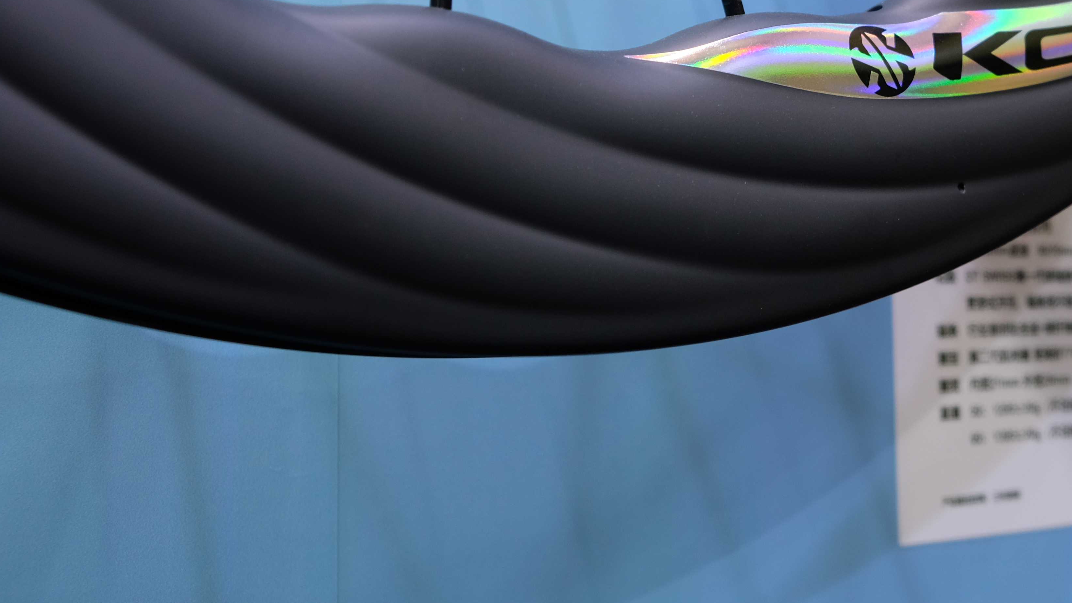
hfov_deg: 29.4
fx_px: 1961
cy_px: 43
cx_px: 941
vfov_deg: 17.2
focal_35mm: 69
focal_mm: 24.3
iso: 400
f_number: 4
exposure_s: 1/85
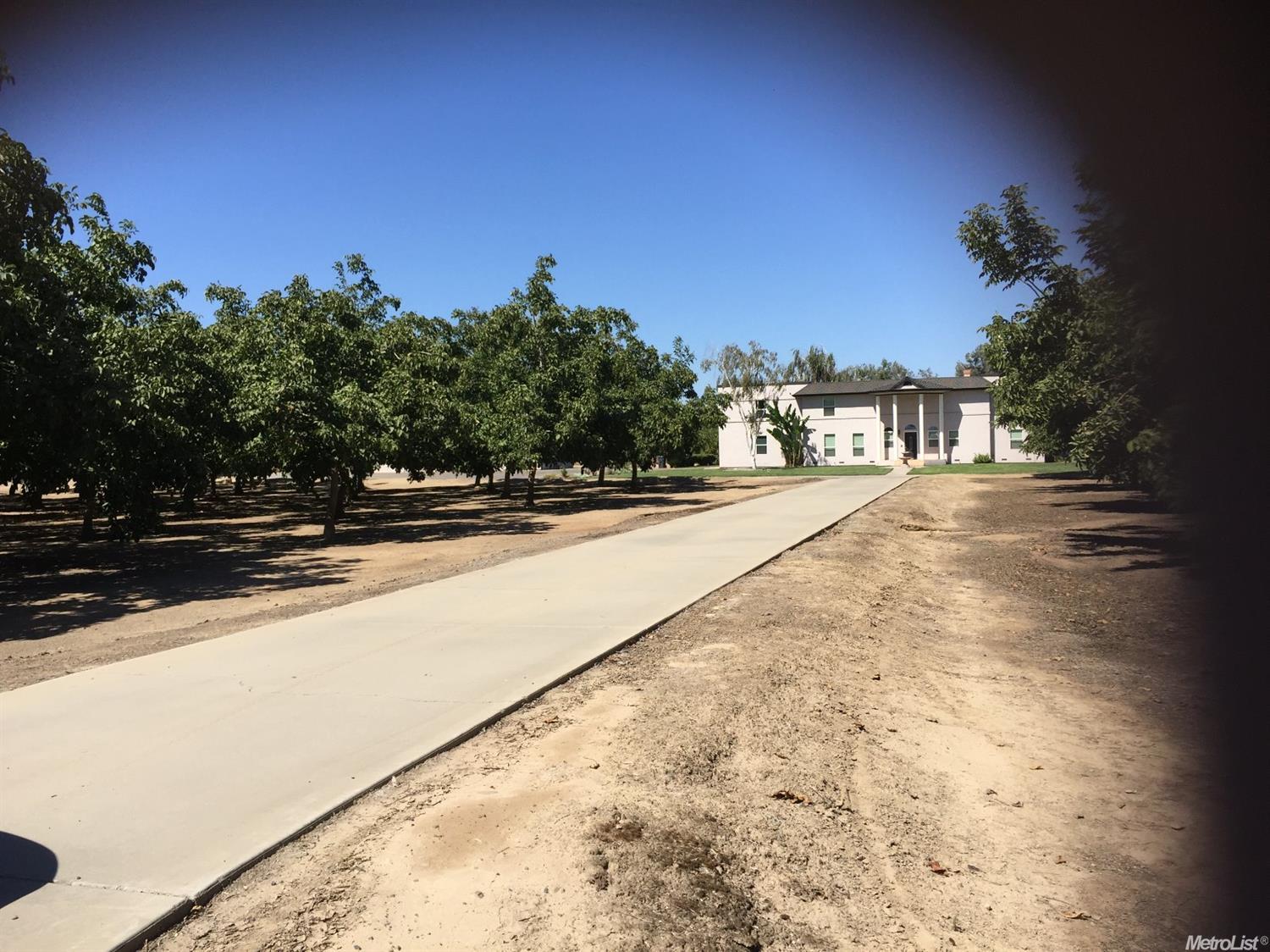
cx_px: 635
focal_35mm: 29
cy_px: 476
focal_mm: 4.15
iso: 32
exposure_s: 1/2198
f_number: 2.2
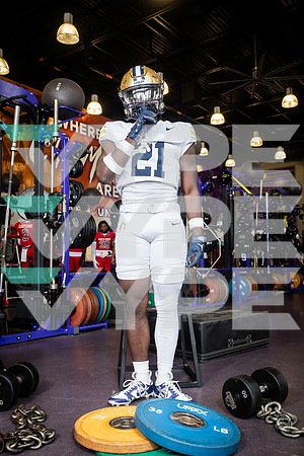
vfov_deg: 55.8
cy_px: 228
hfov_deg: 38.9
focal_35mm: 34
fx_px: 431
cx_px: 152
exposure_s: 1/250
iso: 500
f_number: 5.6
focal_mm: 34
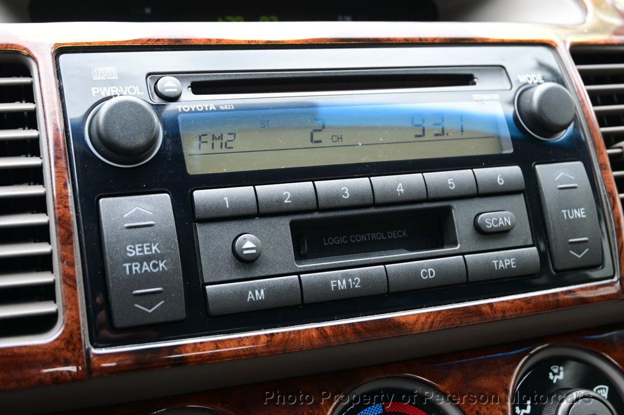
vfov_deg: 29.4
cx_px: 312
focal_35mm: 46
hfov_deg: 43.0
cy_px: 208
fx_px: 793
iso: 180
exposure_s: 1/50
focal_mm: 30.5
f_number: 4.8
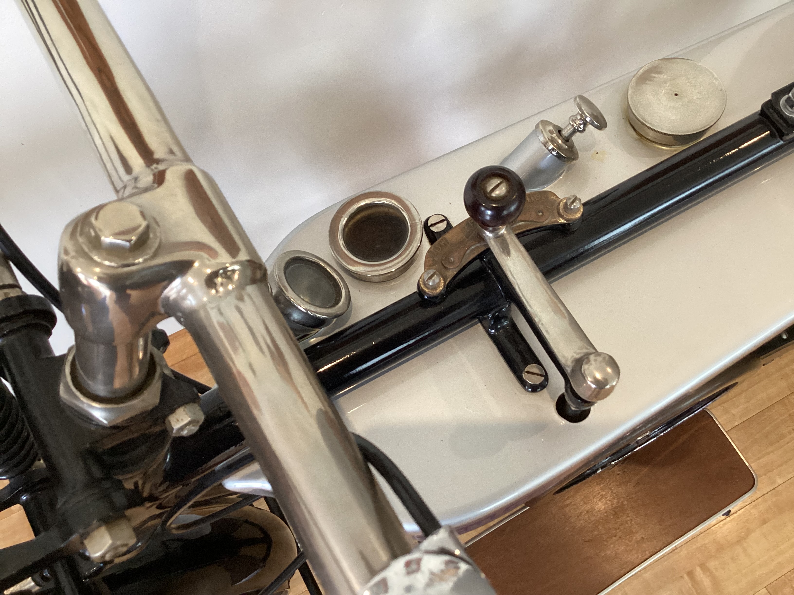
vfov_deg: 45.4
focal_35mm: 31
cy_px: 298
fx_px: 711
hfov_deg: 58.4
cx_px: 397
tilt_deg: -67.8
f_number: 2.4
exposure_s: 1/60
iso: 250
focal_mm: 3.3
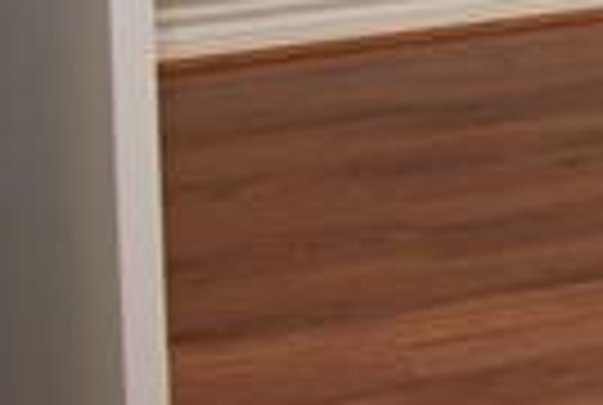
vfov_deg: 7.0
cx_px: 2196
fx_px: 3072
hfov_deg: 8.1
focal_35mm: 183
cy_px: -668
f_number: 5
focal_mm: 24
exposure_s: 1/100
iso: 800
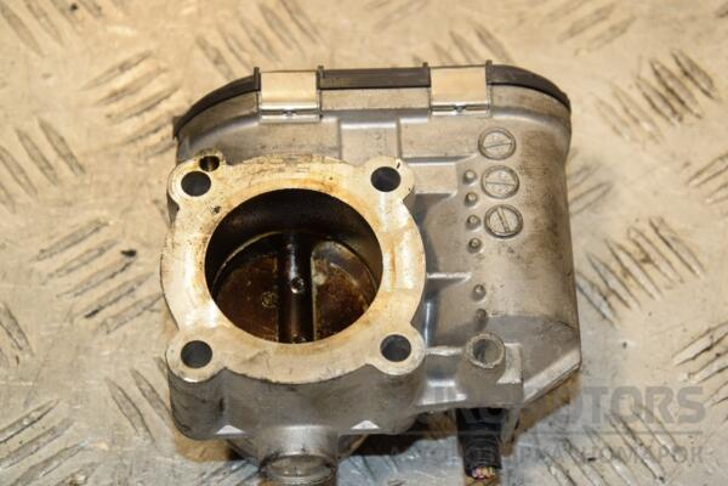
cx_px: 364
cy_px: 243
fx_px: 2123
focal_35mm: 105
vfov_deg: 13.0
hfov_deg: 19.5
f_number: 8
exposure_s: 1/200
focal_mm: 70
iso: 800
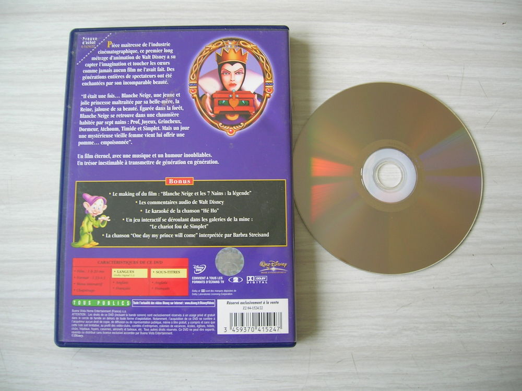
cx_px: 261
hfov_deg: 54.0
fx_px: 512
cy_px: 196
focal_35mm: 34
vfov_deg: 41.7
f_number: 2.9
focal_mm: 5.7
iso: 50
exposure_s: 1/9.4
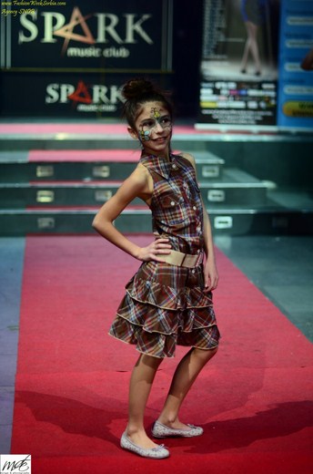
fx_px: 983
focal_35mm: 75
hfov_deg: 18.1
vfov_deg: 27.1
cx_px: 156
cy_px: 237
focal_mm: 50
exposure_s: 1/160
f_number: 1.4
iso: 320
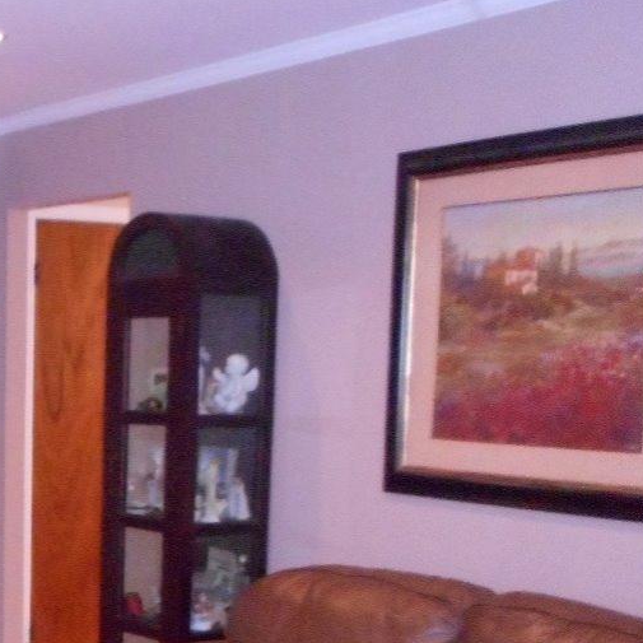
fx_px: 1324
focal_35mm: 63
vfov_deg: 26.7
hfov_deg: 25.2
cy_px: 537
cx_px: -76
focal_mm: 4.5
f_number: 3.7
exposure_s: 1/25
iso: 1100
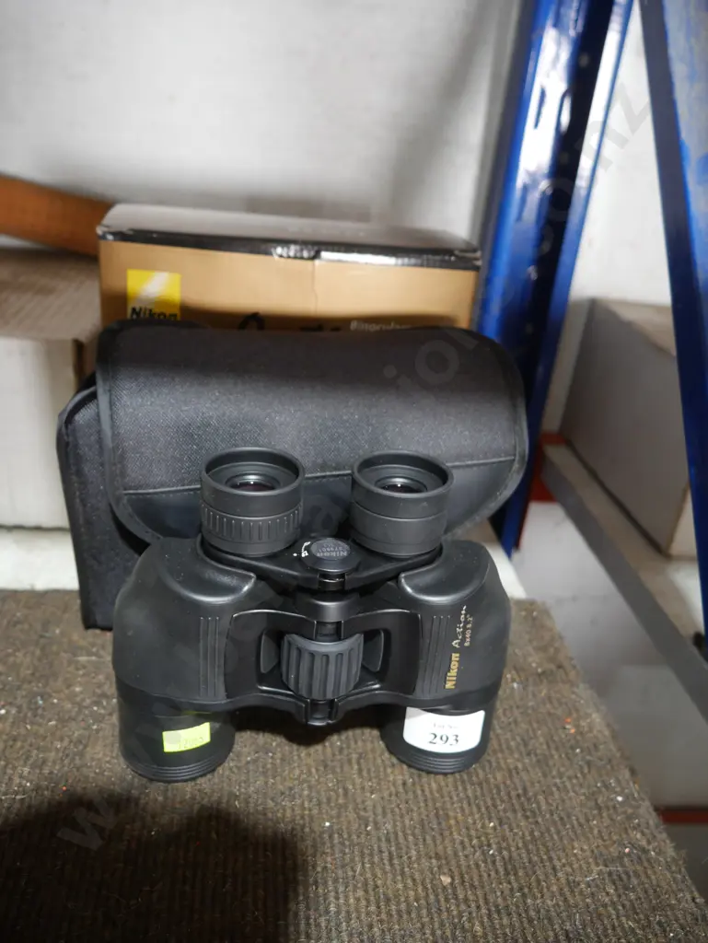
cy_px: 472
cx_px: 354
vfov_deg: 63.4
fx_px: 763
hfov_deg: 49.8
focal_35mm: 28
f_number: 3.5
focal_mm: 14
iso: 800
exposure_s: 1/60
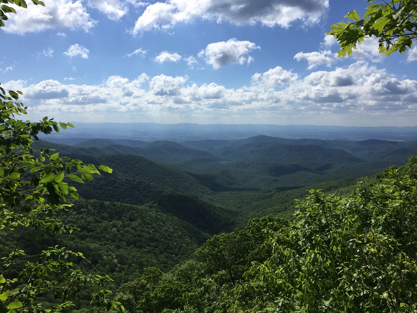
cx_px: 208
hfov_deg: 61.7
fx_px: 349
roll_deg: -0.6
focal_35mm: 29
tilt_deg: -5.1
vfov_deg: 48.2
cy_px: 156
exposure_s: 1/3968
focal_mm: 4.15
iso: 32
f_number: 2.2
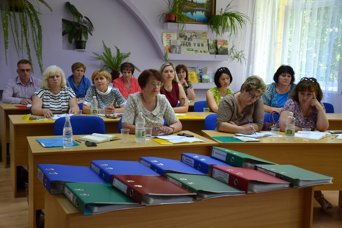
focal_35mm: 45
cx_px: 171
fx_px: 428
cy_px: 114
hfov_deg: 43.6
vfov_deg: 29.9
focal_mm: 30
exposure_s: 1/30
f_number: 4.2
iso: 400
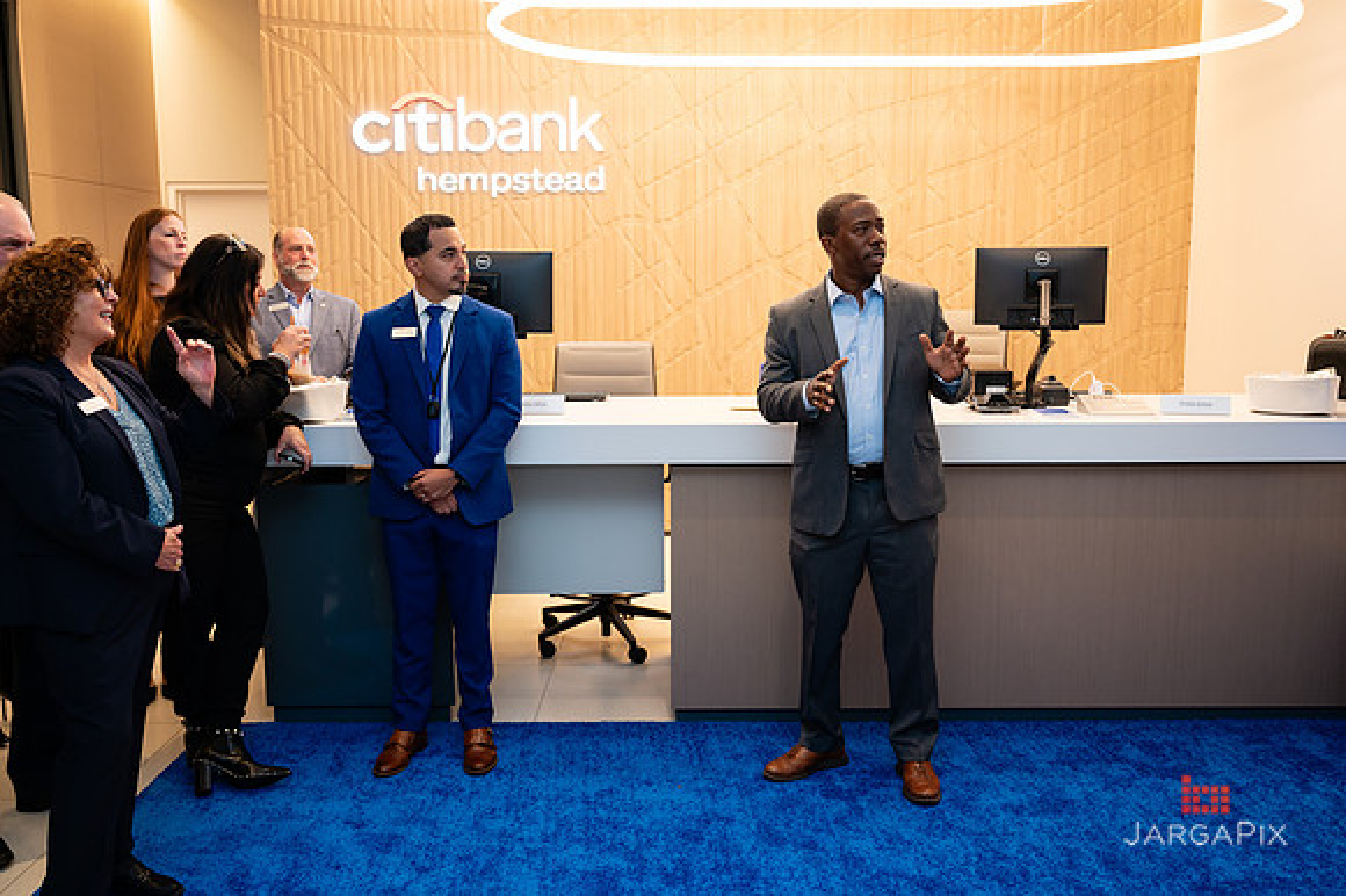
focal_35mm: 32
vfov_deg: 41.5
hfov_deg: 59.3
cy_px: 438
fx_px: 1183
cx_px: 689
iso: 500
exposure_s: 1/200
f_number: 3.2
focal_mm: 30.5
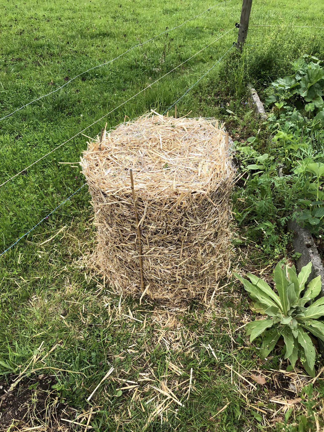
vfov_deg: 63.4
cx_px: 162
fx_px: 349
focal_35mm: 28
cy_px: 216
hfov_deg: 49.7
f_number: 1.8
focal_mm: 3.99
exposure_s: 1/539
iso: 20
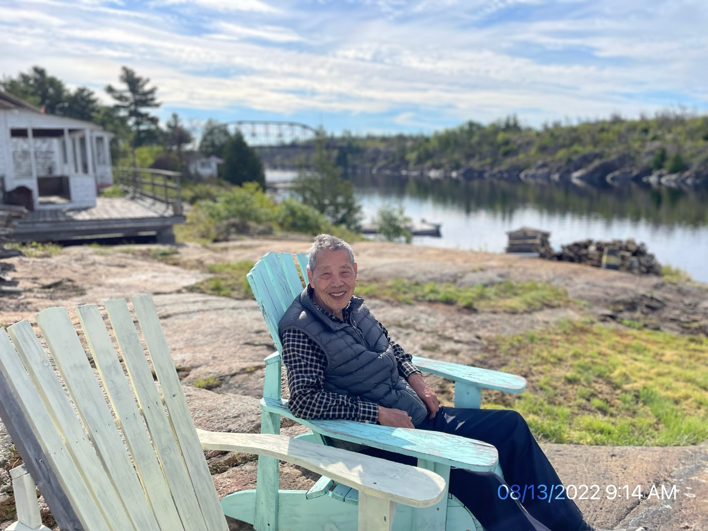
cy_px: 266
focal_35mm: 26
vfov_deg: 53.1
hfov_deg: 67.3
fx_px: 532
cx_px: 354
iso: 50
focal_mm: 4.2
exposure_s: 1/6494
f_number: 1.6
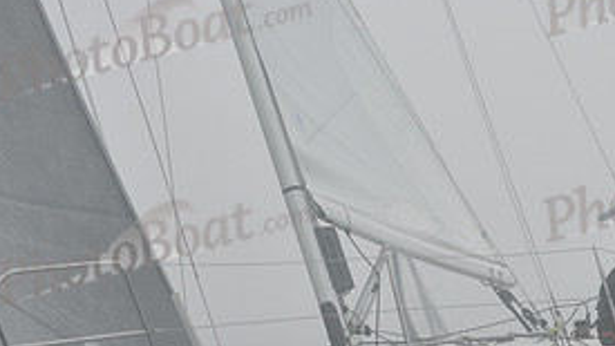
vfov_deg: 4.2
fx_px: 4682
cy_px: 331
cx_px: 429
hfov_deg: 7.5
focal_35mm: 287
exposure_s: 1/640
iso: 400
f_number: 3.5
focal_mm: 130
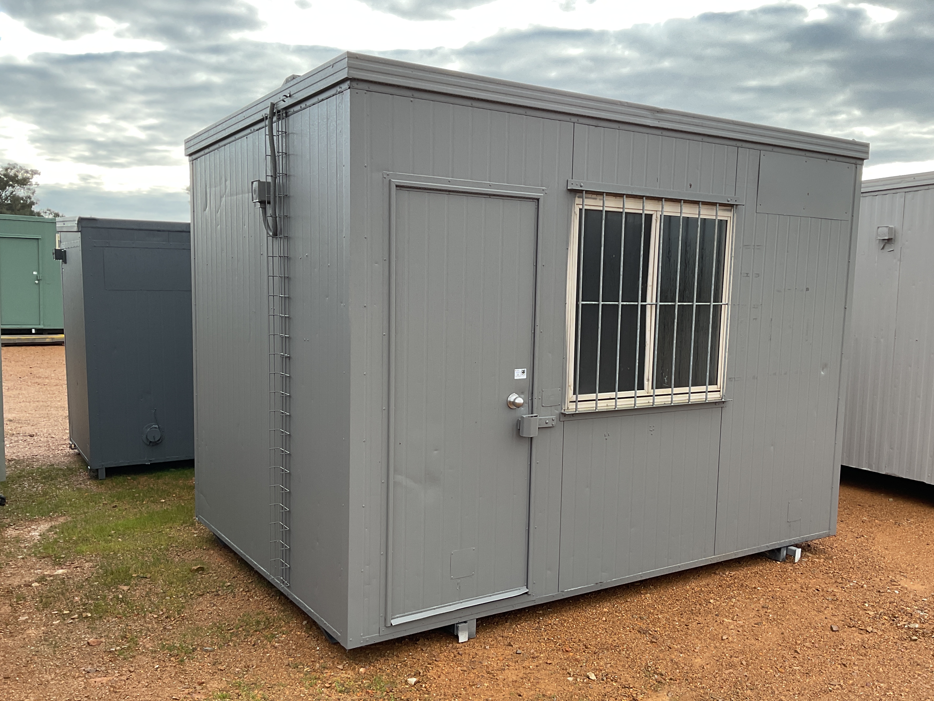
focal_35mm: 33
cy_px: 379
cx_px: 525
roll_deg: -0.8
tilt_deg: -7.0
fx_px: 890
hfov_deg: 55.2
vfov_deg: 42.9
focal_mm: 3
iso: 16
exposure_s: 1/217
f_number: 1.8
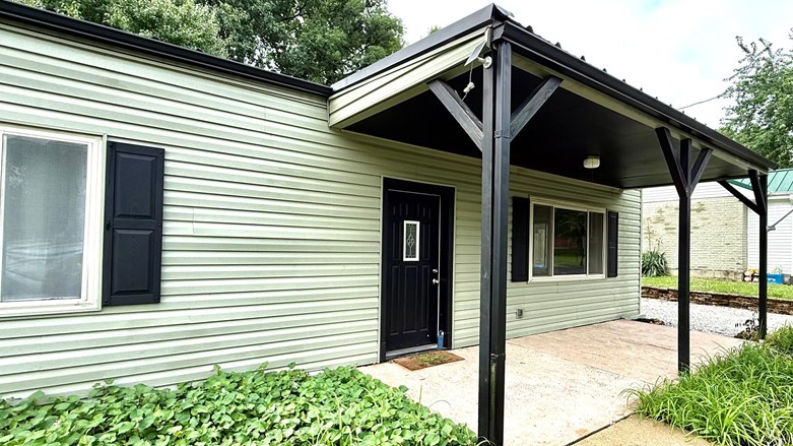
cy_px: 243
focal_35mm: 20
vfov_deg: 55.8
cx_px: 472
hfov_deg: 85.7
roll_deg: -1.5
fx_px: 420
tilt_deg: +0.7
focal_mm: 2.22
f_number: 2.2
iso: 64
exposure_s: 1/514
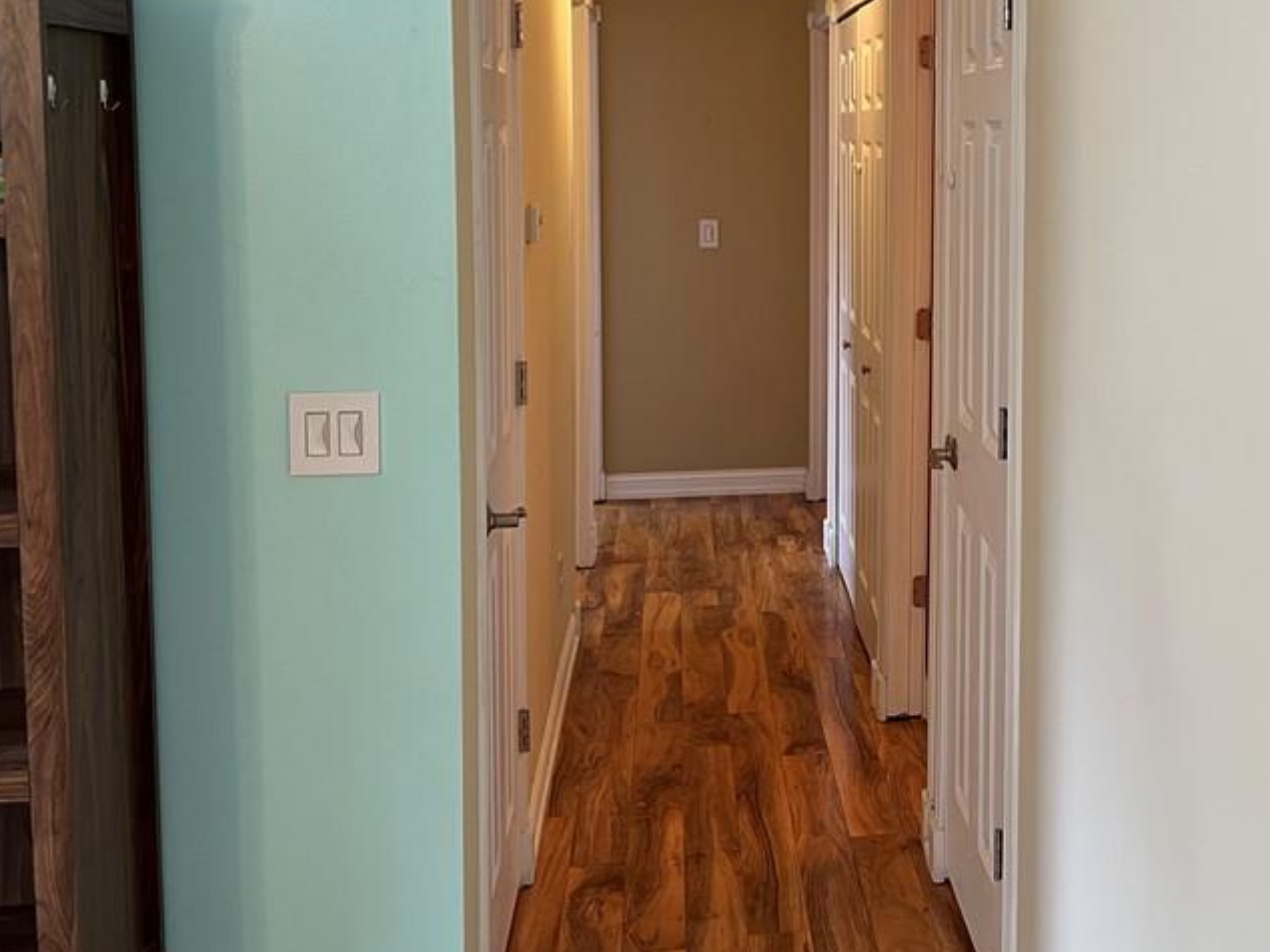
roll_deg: -0.6
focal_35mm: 42
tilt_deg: -3.7
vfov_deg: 33.8
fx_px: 1540
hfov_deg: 43.4
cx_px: 947
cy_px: 273
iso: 80
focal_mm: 5.7
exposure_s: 1/60
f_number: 1.5
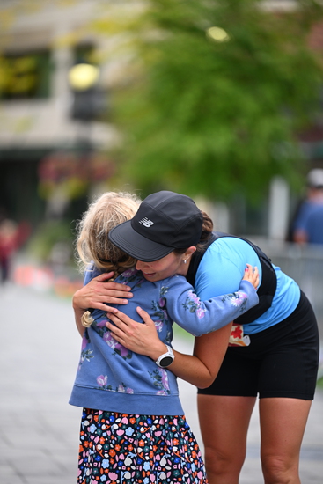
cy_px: 242
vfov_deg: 11.1
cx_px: 162
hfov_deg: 7.4
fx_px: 2488
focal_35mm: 185
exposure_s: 1/1600
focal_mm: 185
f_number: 2.8
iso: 640
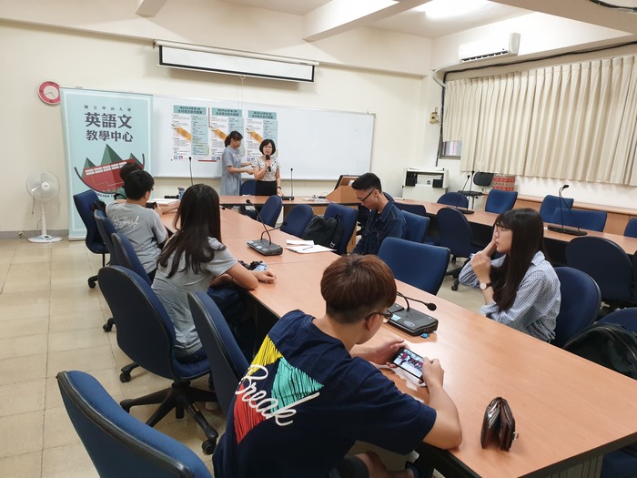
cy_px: 239
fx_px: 478
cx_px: 318
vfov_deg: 53.1
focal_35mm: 26
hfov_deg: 67.3
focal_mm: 4.3
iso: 400
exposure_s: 1/60
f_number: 2.4
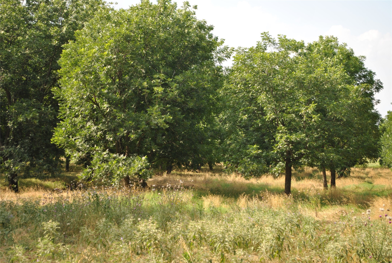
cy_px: 132
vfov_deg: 16.6
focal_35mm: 82
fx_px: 899
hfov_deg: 24.6
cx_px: 196
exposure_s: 1/160
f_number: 6.3
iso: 100
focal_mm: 55
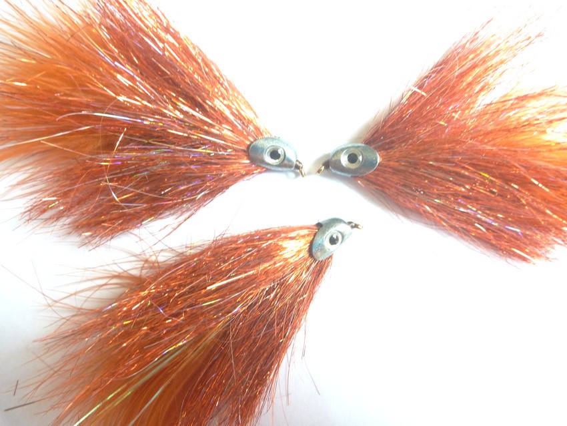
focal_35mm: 28
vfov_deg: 49.8
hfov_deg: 63.4
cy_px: 213
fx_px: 459
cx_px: 284
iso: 320
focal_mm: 4.9
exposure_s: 1/60
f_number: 3.3
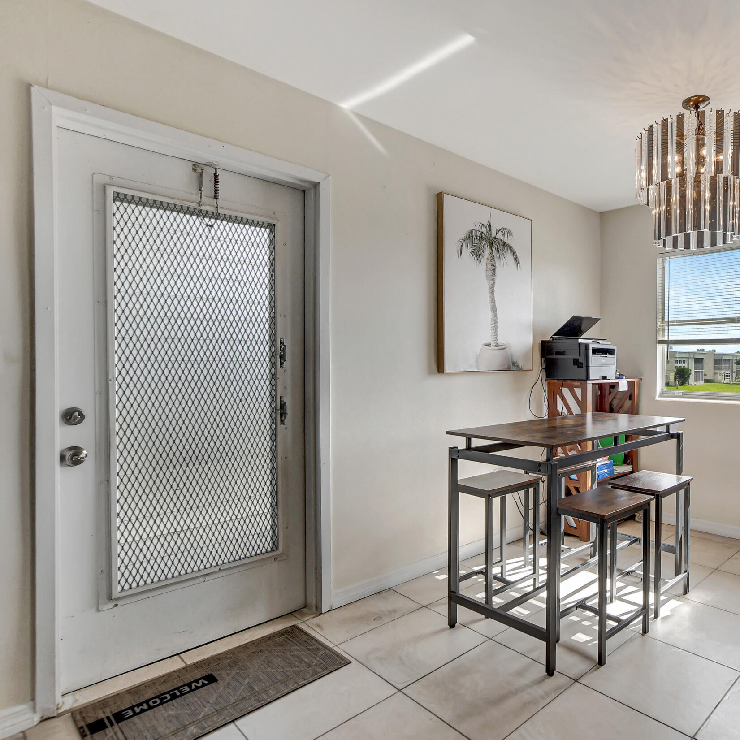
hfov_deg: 70.2
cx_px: 549
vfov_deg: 74.8
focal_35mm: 20
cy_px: 386
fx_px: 484
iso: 1000
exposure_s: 1/100
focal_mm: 10
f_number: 9
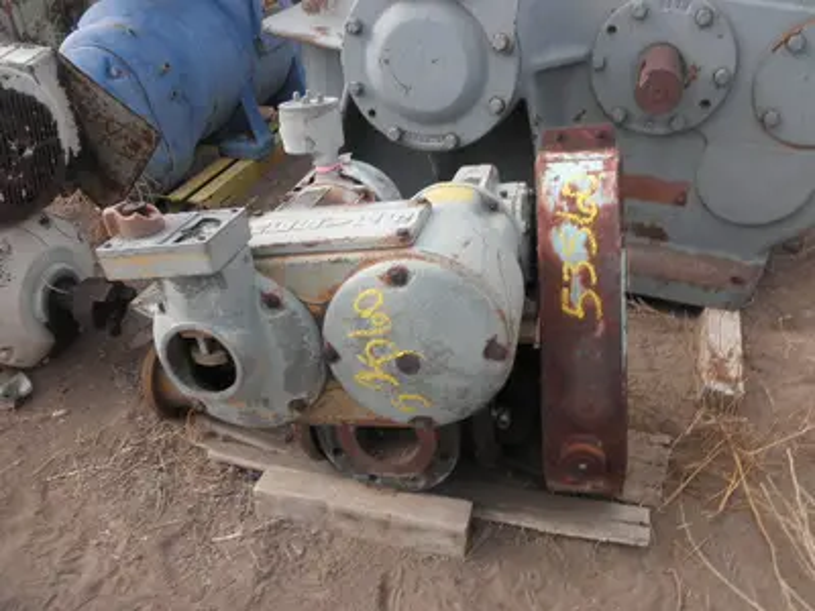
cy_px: 306
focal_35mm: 28
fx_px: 659
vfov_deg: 49.7
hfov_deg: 63.4
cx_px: 408
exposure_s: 1/60
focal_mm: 5
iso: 64
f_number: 8.5
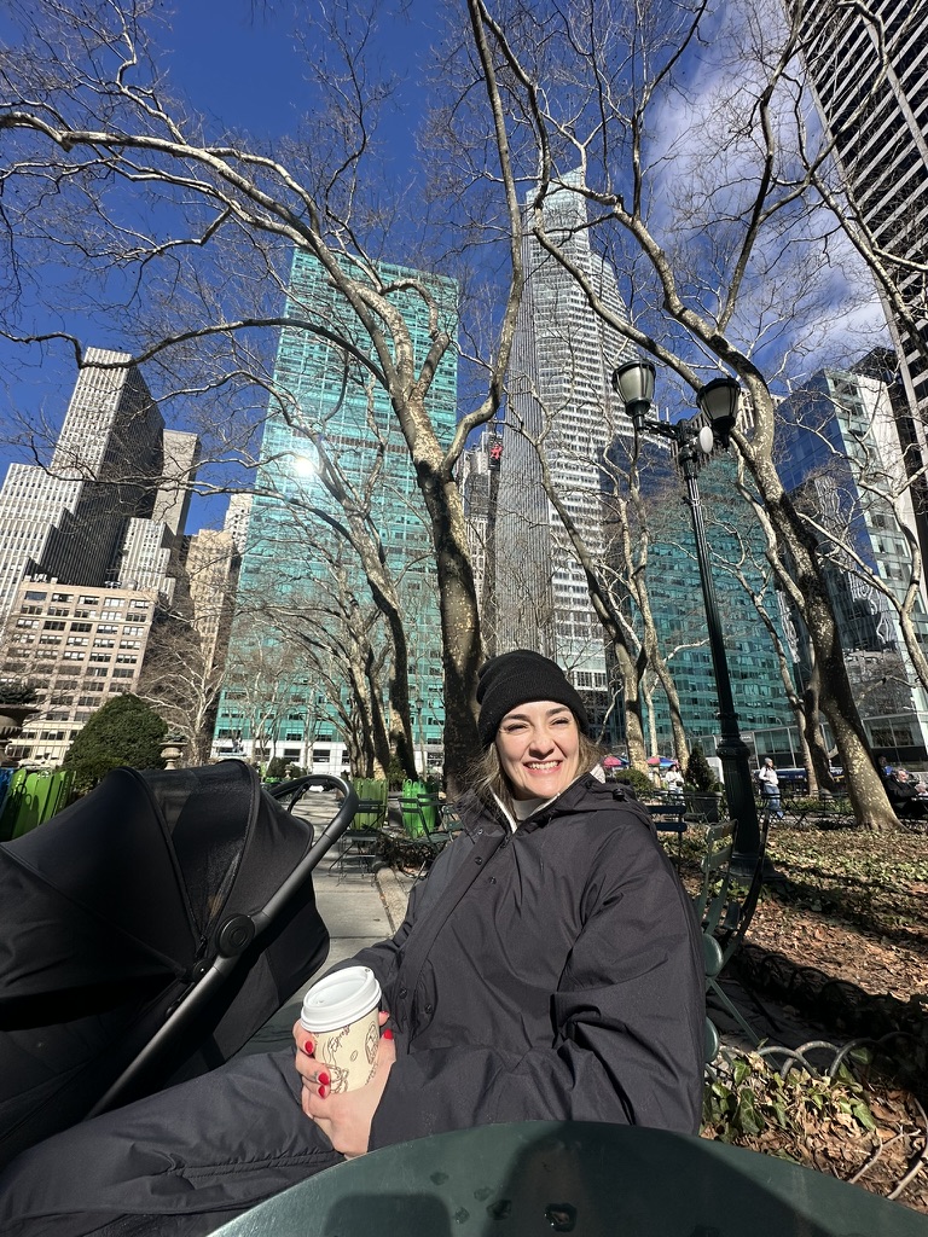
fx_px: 500
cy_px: 618
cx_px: 464
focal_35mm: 14
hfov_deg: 85.7
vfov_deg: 102.1
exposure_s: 1/2174
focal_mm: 2.22
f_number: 2.2
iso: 50
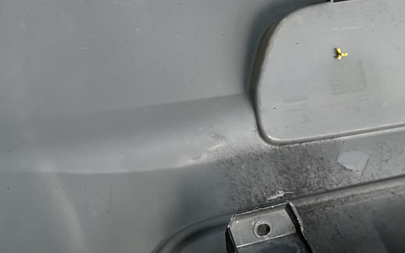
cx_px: 169
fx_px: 762
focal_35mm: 69
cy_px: 45
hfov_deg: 29.7
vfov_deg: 18.7
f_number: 1.8
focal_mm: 3
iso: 20
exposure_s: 1/120
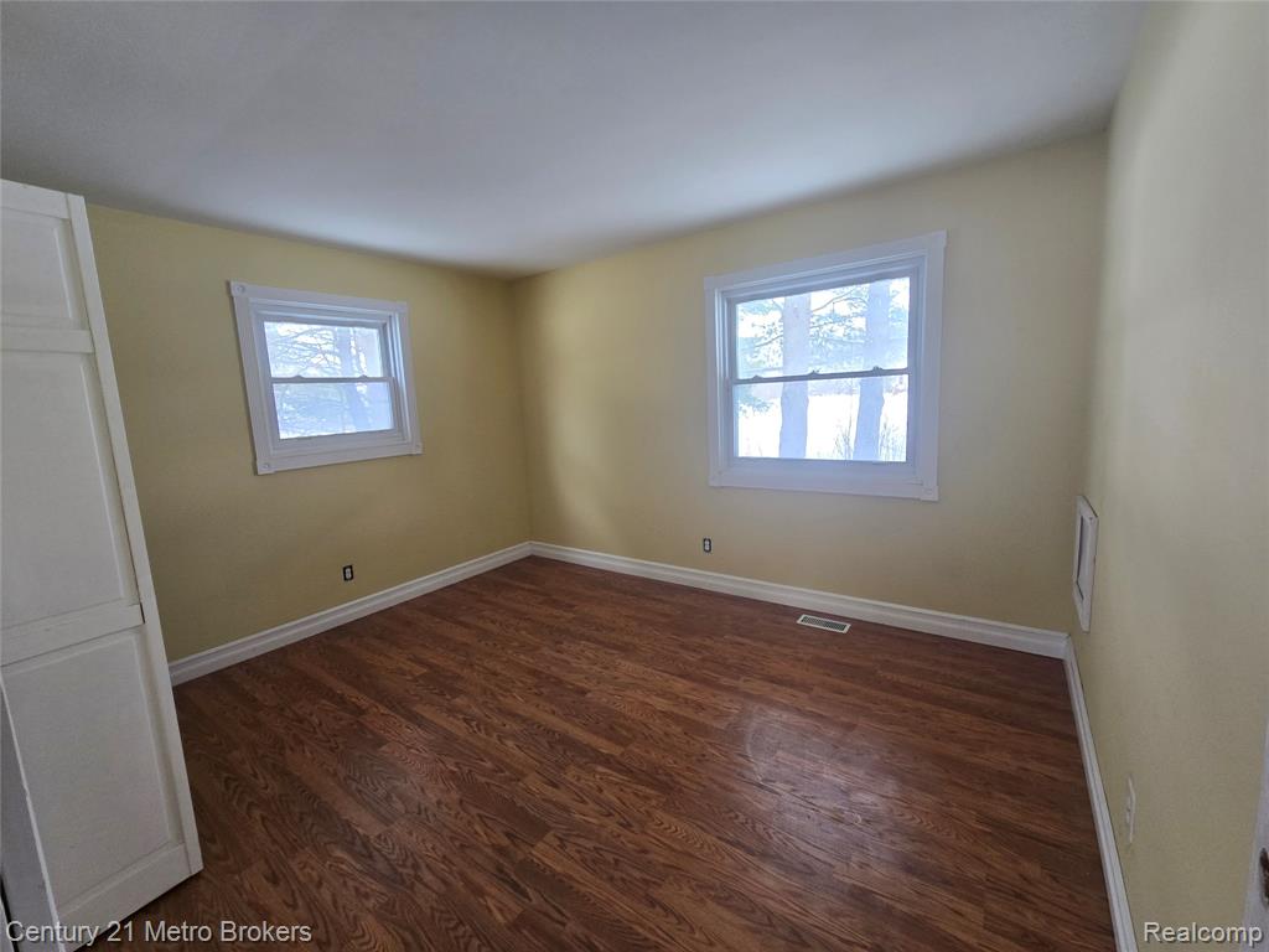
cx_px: 634
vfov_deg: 89.9
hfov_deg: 106.2
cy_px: 476
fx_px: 477
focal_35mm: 13
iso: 100
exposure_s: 1/60
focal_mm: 2.2
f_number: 2.2
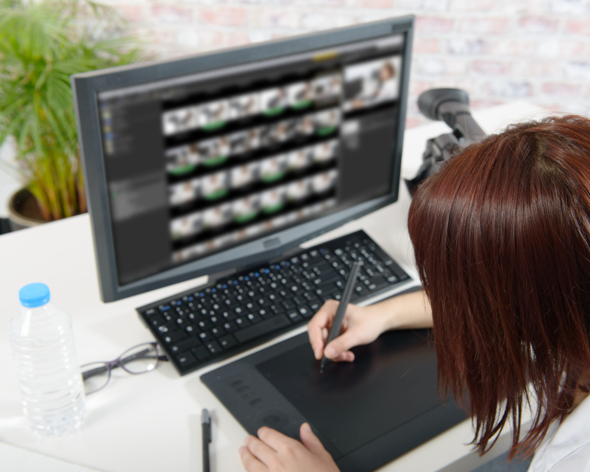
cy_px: 232
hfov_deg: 40.3
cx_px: 330
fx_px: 803
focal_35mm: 46
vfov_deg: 32.7
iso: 100
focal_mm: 40
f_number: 5.6
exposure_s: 1/160
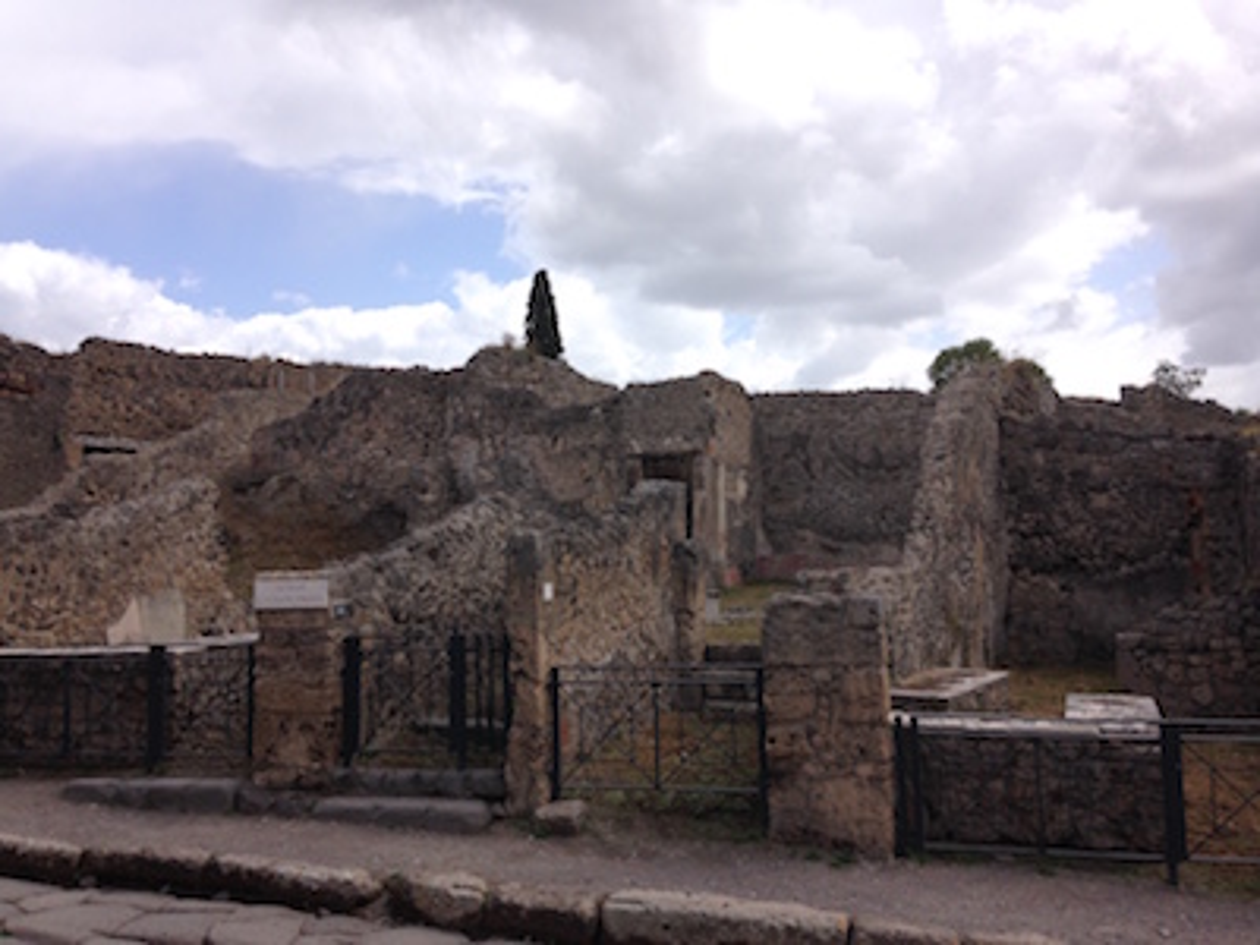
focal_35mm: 33
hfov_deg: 55.4
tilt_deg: +3.1
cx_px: 630
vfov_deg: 42.9
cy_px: 472
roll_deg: +1.0
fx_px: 1201
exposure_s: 1/1427
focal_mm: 4.12
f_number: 2.4
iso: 50
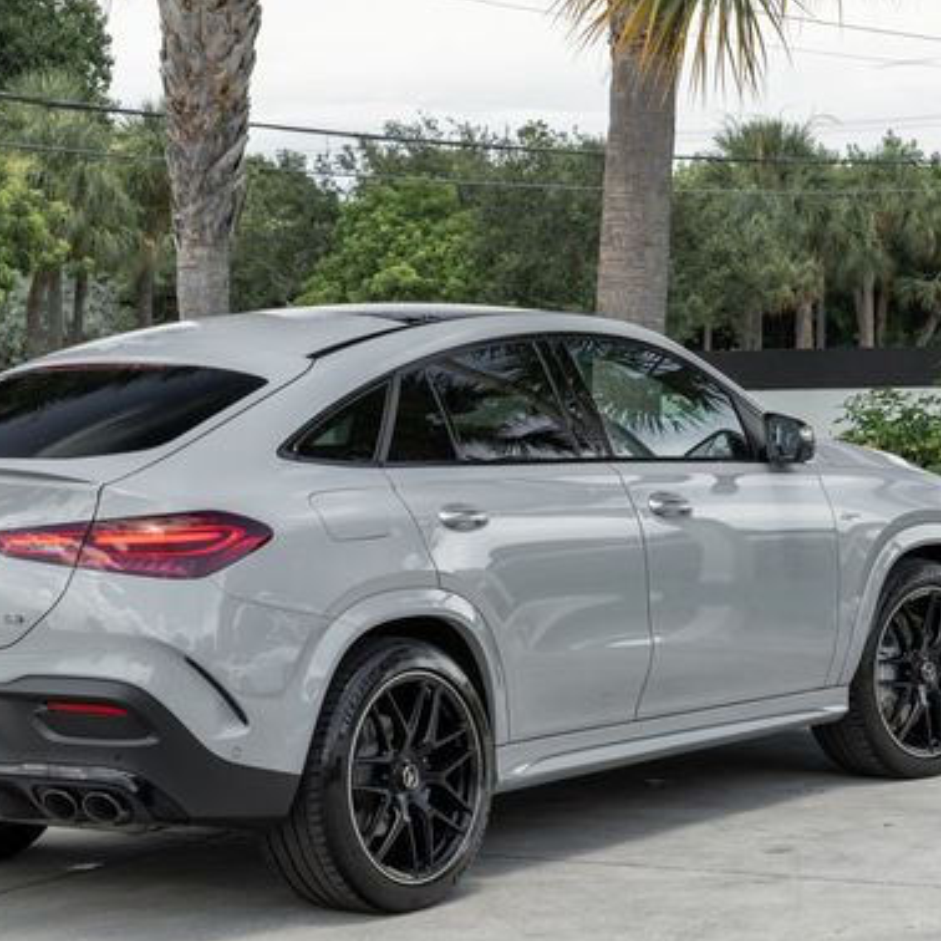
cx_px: 387
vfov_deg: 17.6
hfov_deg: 17.6
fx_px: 3045
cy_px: 503
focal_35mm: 99
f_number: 8
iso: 100
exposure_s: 1/40
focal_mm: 57
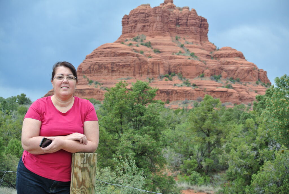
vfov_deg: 16.9
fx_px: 651
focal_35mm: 81
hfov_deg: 25.0
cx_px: 144
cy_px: 97
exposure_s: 1/400
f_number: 3.8
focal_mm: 30
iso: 100
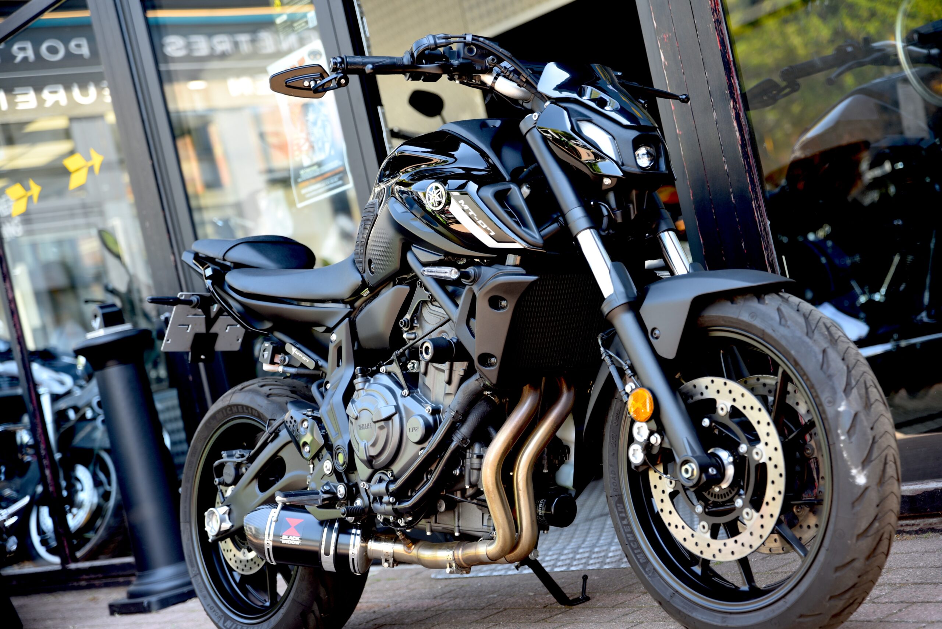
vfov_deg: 19.5
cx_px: 471
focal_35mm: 70
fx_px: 1832
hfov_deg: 28.8
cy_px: 314
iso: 100
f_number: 3.2
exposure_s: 1/60
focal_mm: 70
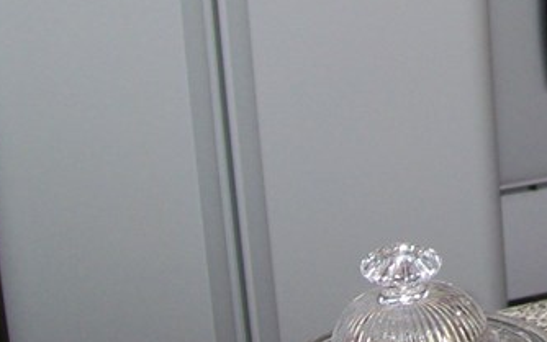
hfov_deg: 16.7
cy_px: -91
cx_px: 735
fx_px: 1745
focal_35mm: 117
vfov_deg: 11.0
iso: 80
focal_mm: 6
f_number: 2.7
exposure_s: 1/64
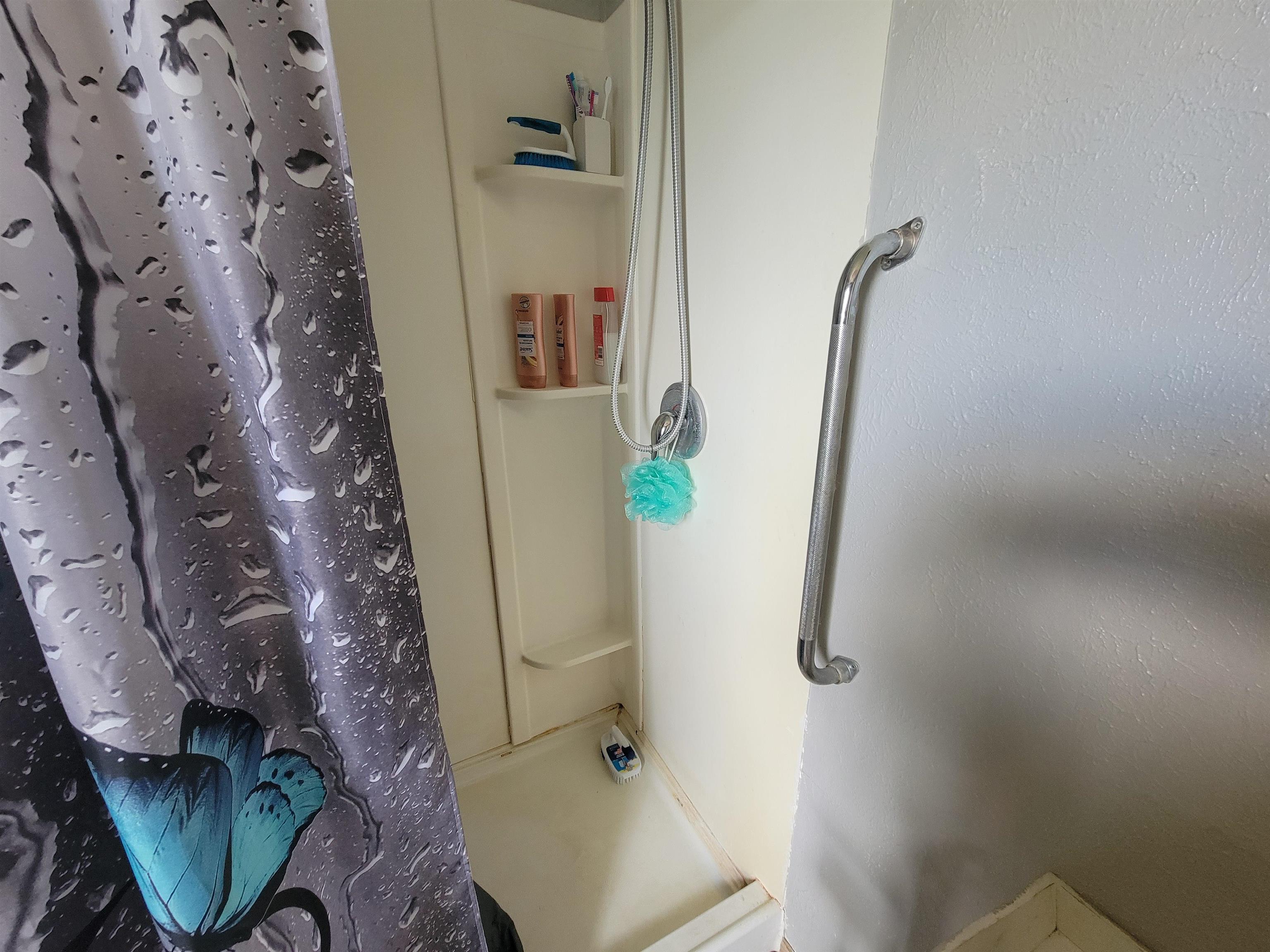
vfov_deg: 89.9
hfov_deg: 106.2
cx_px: 635
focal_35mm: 13
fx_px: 477
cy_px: 476
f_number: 2.2
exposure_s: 1/60
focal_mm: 2.2
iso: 320
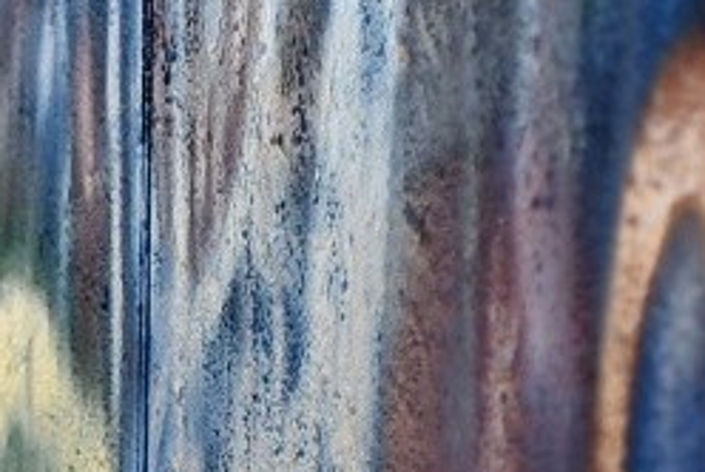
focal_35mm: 348
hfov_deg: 5.9
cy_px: 970
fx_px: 6823
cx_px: 190
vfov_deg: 3.9
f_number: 4
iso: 160
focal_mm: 30
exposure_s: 1/400
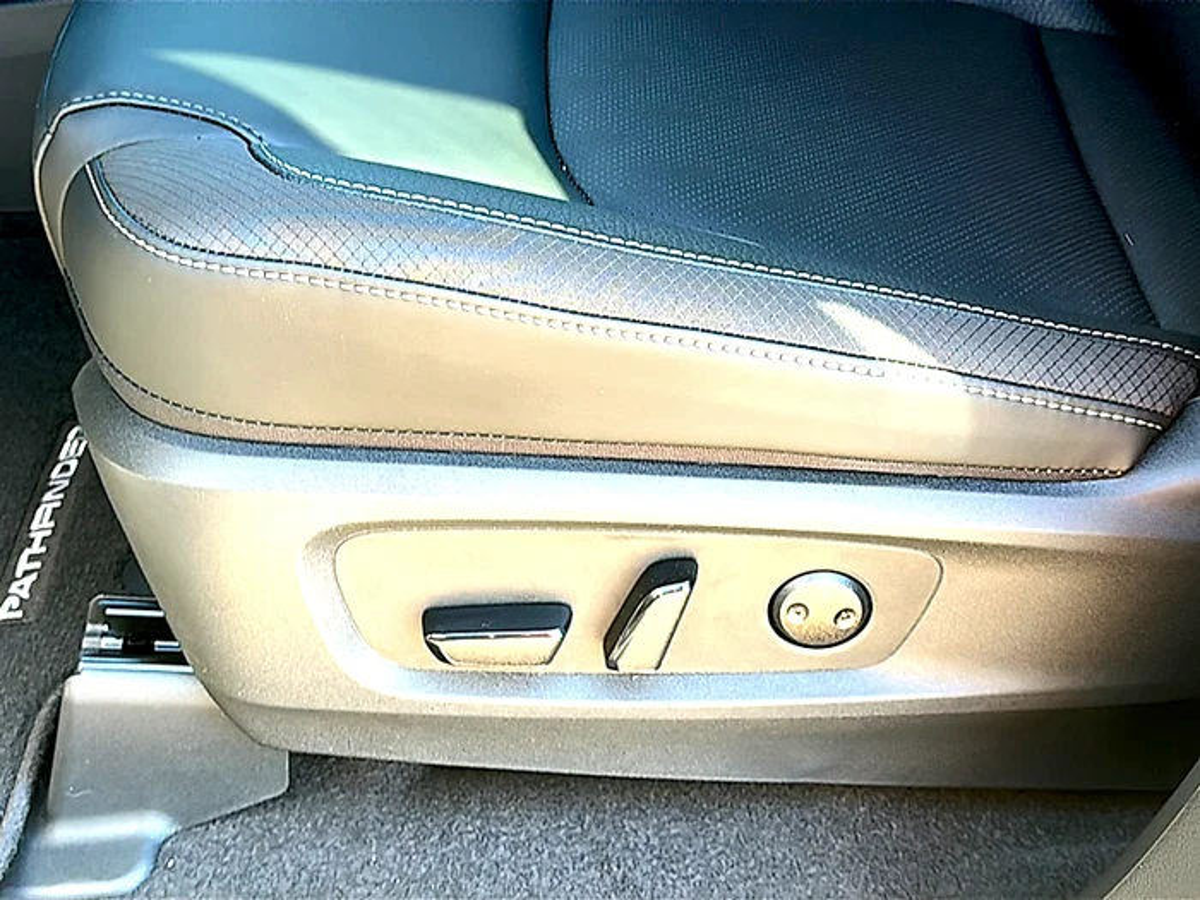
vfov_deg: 32.9
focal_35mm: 44
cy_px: 450
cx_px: 600
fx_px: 1525
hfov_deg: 42.9
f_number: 1.78
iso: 50
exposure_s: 1/70
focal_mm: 6.86
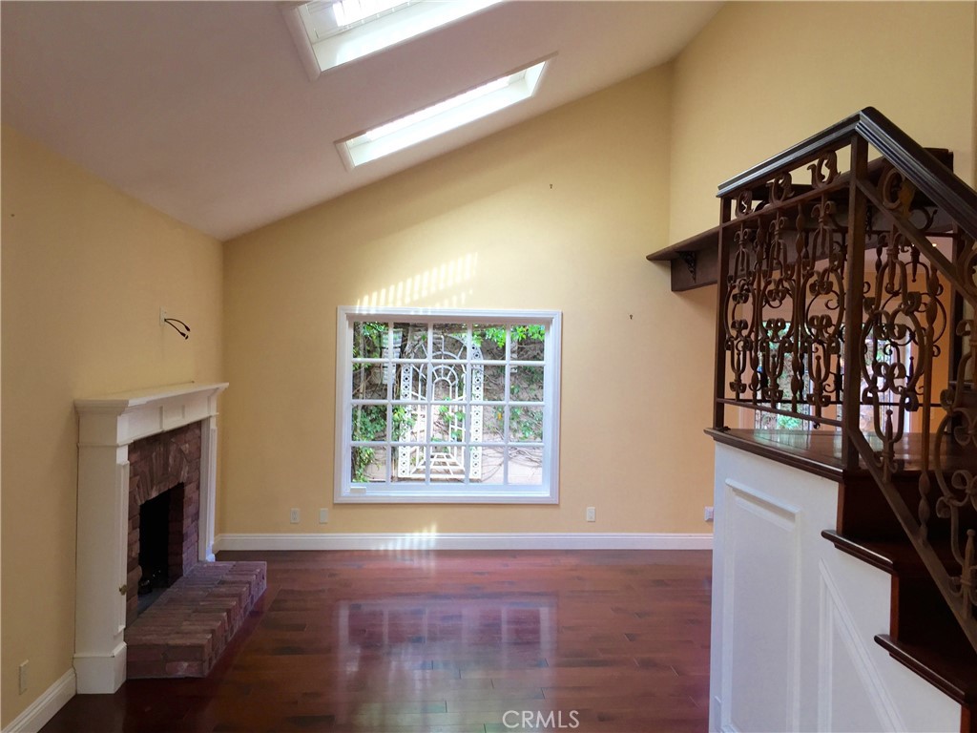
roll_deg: -1.6
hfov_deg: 61.7
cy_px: 366
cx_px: 488
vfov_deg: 48.2
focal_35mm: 29
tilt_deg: +0.2
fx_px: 818
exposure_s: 1/30
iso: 50
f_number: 2.2
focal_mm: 4.15
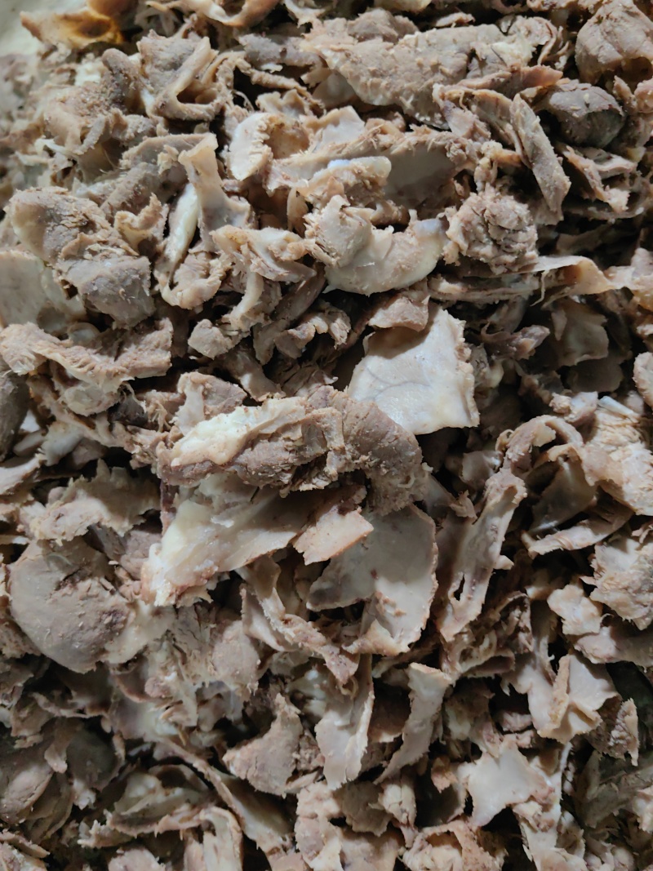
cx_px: 326
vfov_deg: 65.3
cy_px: 436
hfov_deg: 51.3
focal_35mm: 27
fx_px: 679
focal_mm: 5.75
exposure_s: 1/31.9
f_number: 2
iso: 250
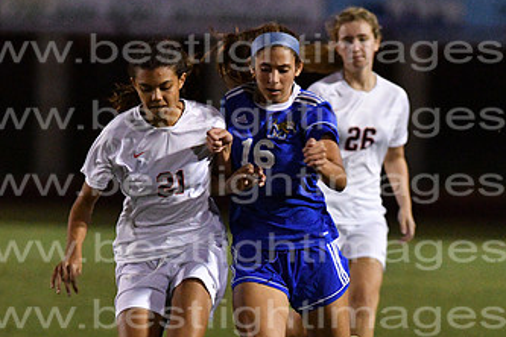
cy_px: 285
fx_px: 11019
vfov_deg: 1.8
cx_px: 295
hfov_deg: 2.6
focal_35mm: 784
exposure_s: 1/640
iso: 10000
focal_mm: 300
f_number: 3.5
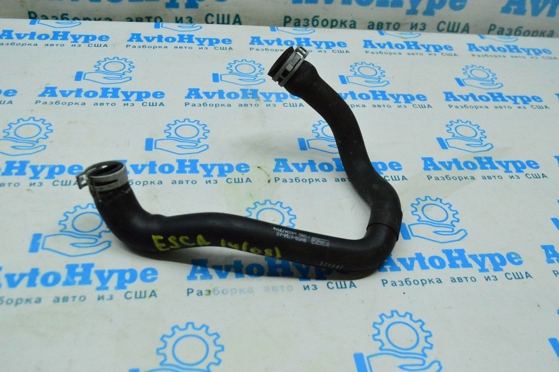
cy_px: 186
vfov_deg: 36.8
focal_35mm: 36
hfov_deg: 53.2
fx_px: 559
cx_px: 280
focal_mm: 24
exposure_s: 1/640
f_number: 6.3
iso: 6400
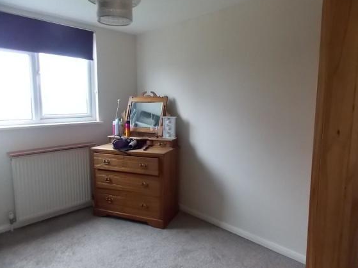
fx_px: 248
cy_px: 130
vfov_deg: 56.8
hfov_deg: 71.6
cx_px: 180
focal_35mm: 24
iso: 400
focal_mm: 4
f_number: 3.1
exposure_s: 1/30
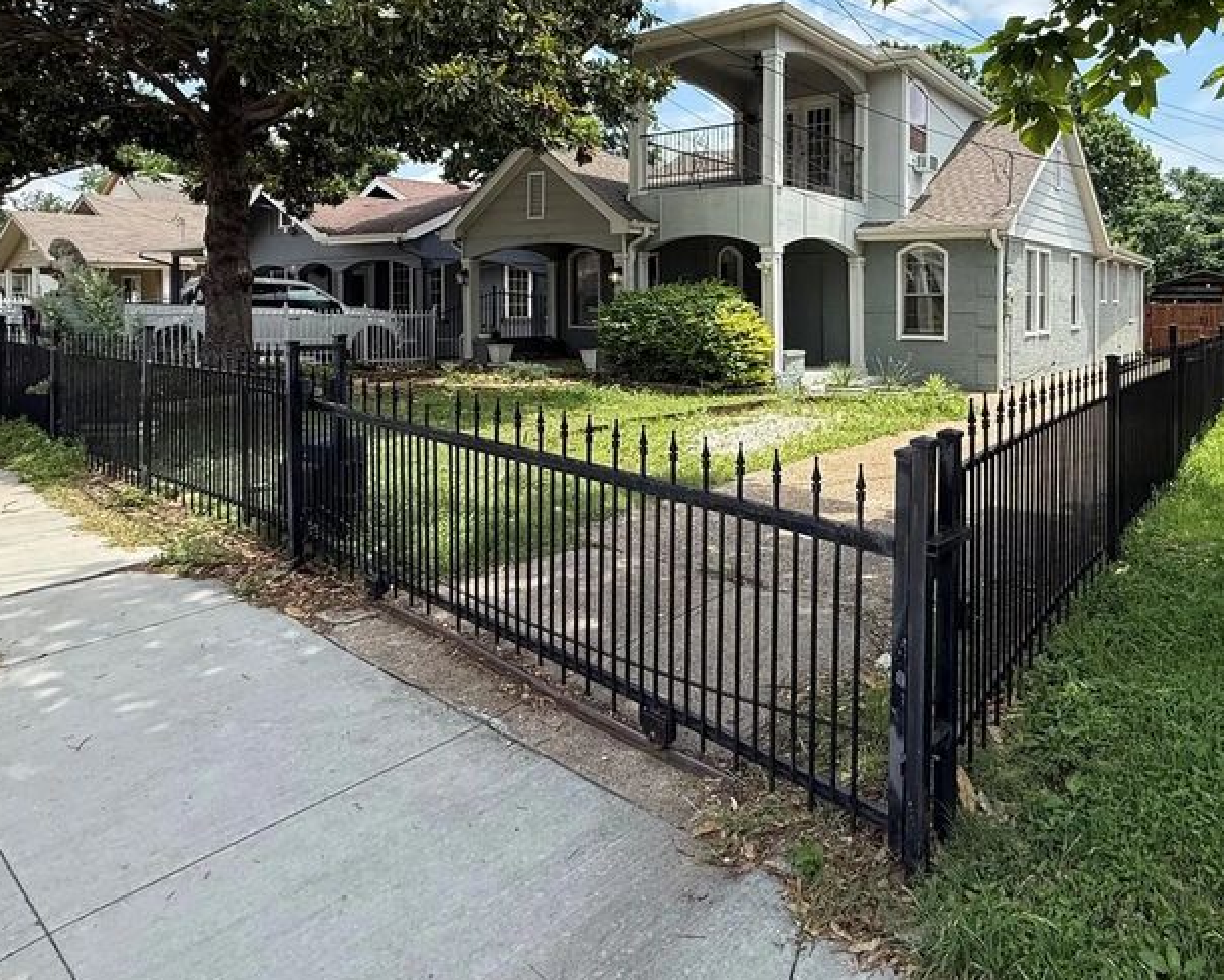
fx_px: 834
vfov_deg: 59.3
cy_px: 316
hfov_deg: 70.9
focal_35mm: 23
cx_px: 791
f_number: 2.2
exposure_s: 1/1189
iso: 64
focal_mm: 2.22
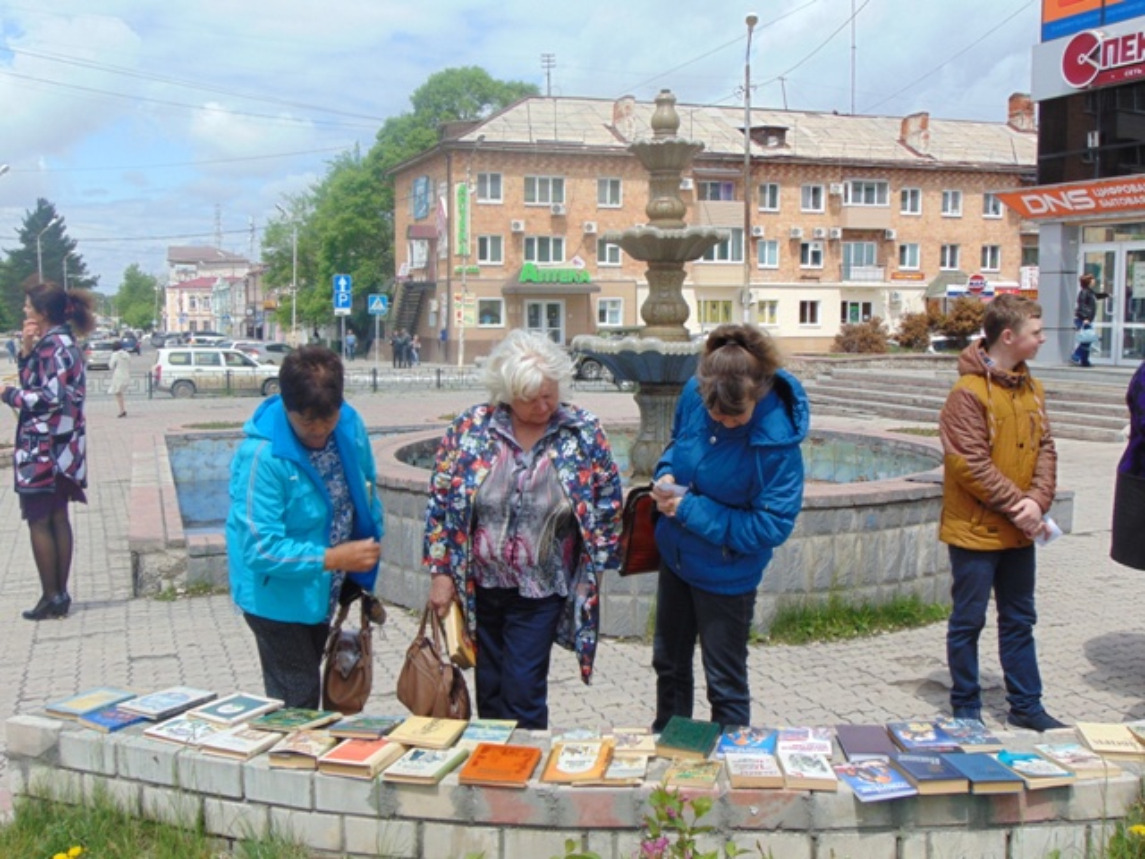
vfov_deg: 36.8
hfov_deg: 47.9
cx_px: 572
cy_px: 430
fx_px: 1290
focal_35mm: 39
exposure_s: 1/200
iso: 80
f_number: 8.5
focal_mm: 6.9
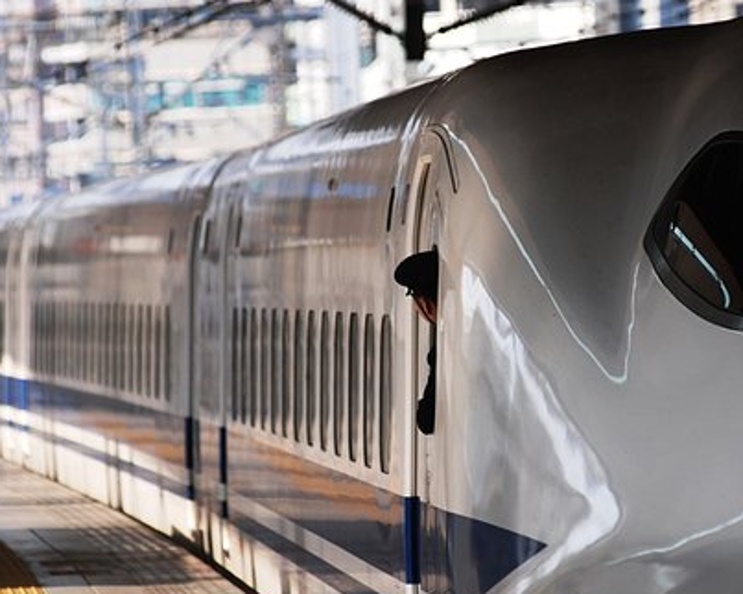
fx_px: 7891
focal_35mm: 359
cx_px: 450
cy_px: 314
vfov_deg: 4.3
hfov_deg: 5.4
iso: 400
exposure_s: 1/800
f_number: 5.6
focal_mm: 200
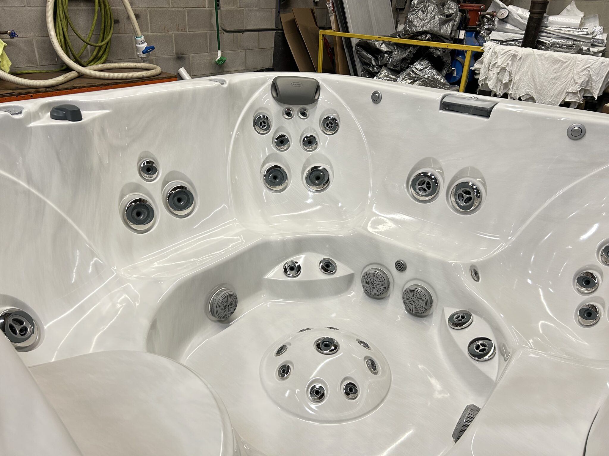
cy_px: 228
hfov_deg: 67.3
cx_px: 304
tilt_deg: -27.2
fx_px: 457
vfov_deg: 53.1
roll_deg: -2.5
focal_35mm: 26
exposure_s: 1/60
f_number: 1.5
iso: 125
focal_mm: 5.7
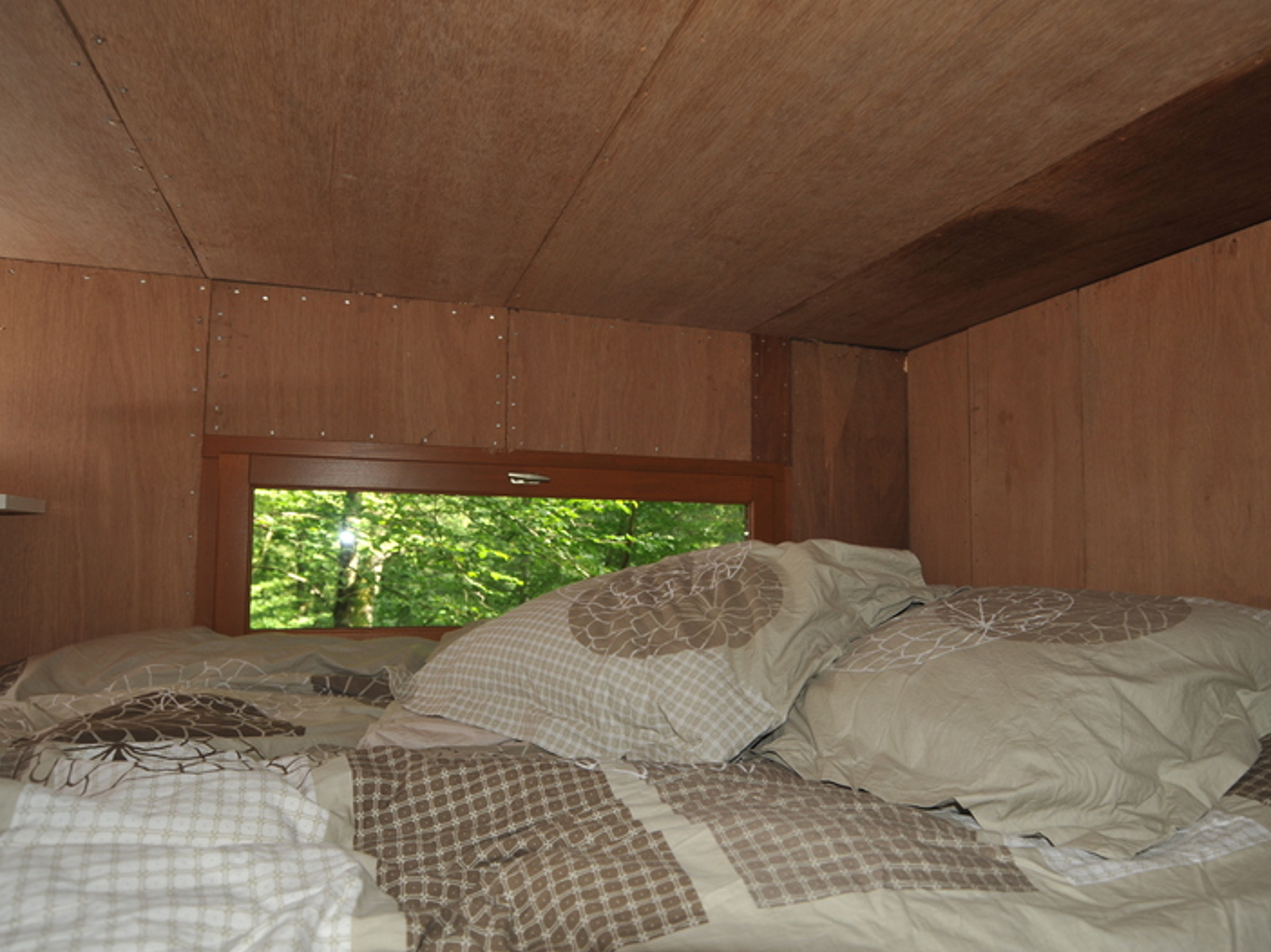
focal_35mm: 23
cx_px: 677
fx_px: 844
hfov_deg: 73.9
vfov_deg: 58.9
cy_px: 478
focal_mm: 21
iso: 400
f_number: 5.6
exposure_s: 1/60
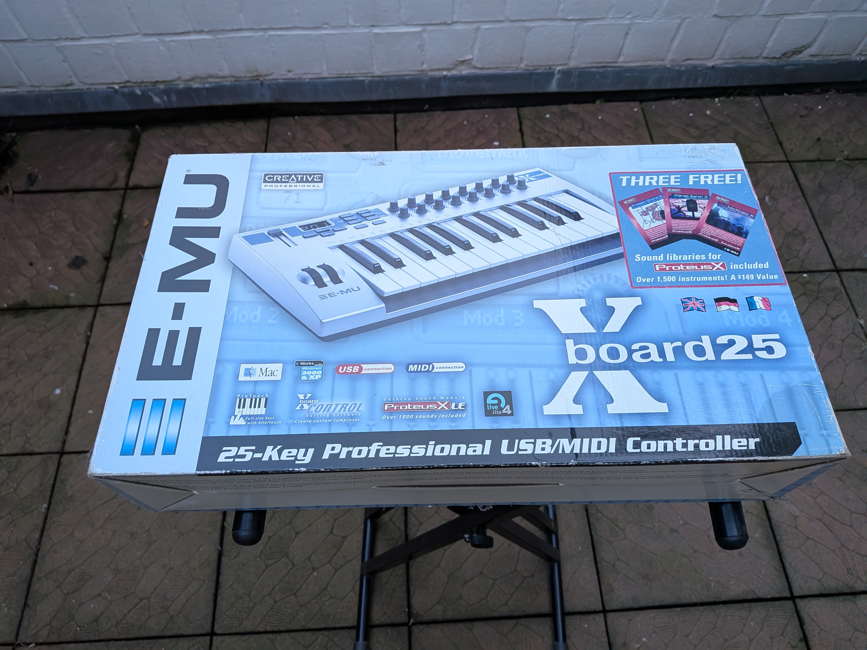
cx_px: 434
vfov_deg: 56.8
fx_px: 601
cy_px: 325
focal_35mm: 24
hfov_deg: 71.6
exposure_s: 1/100
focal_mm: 4.53
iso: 312
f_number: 1.7
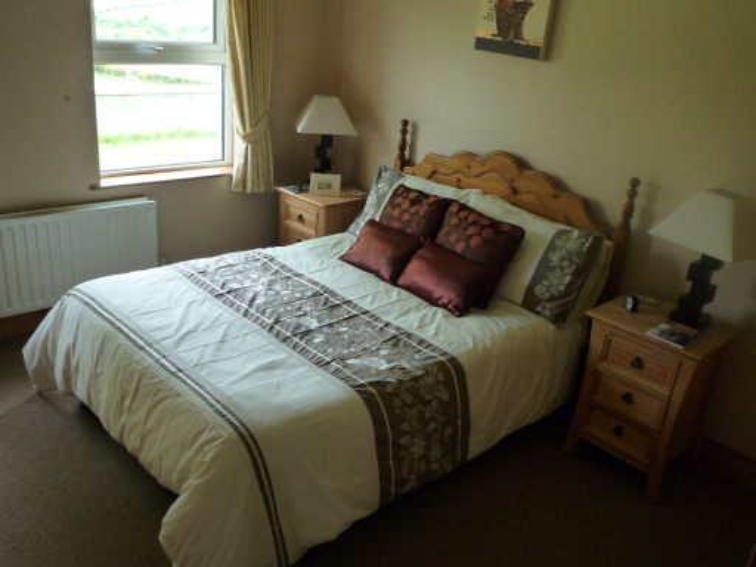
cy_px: 284
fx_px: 655
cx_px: 378
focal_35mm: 30
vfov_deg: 46.8
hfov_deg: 60.0
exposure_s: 1/60
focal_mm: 4.4
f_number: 2.8
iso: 160
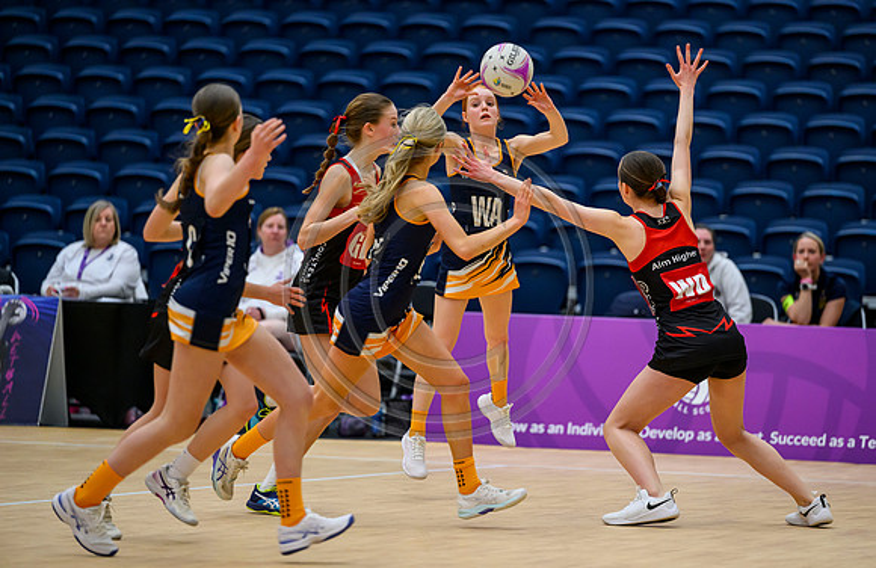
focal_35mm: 221
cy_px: 257
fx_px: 5325
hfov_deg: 9.4
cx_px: 473
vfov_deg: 6.1
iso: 3200
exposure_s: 1/800
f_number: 2.8
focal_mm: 200
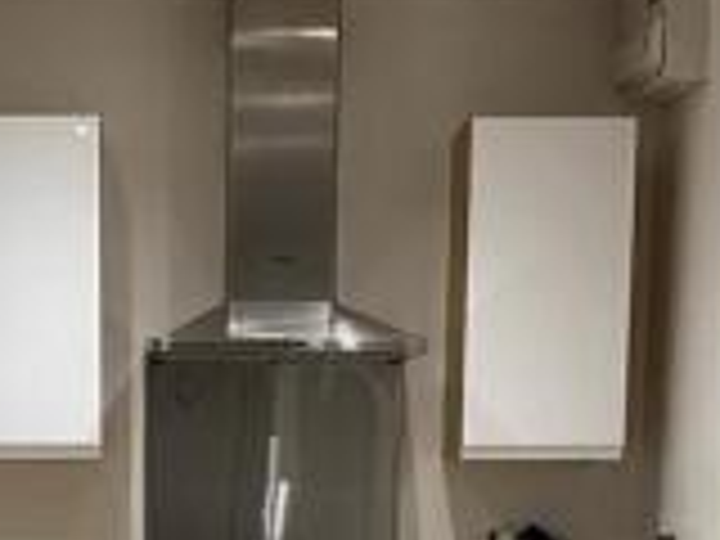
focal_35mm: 95
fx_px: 1976
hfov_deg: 20.4
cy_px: 736
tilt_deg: -7.8
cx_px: 155
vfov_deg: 14.8
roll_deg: +0.1
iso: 100
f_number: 1.8
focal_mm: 4.25
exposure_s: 1/50
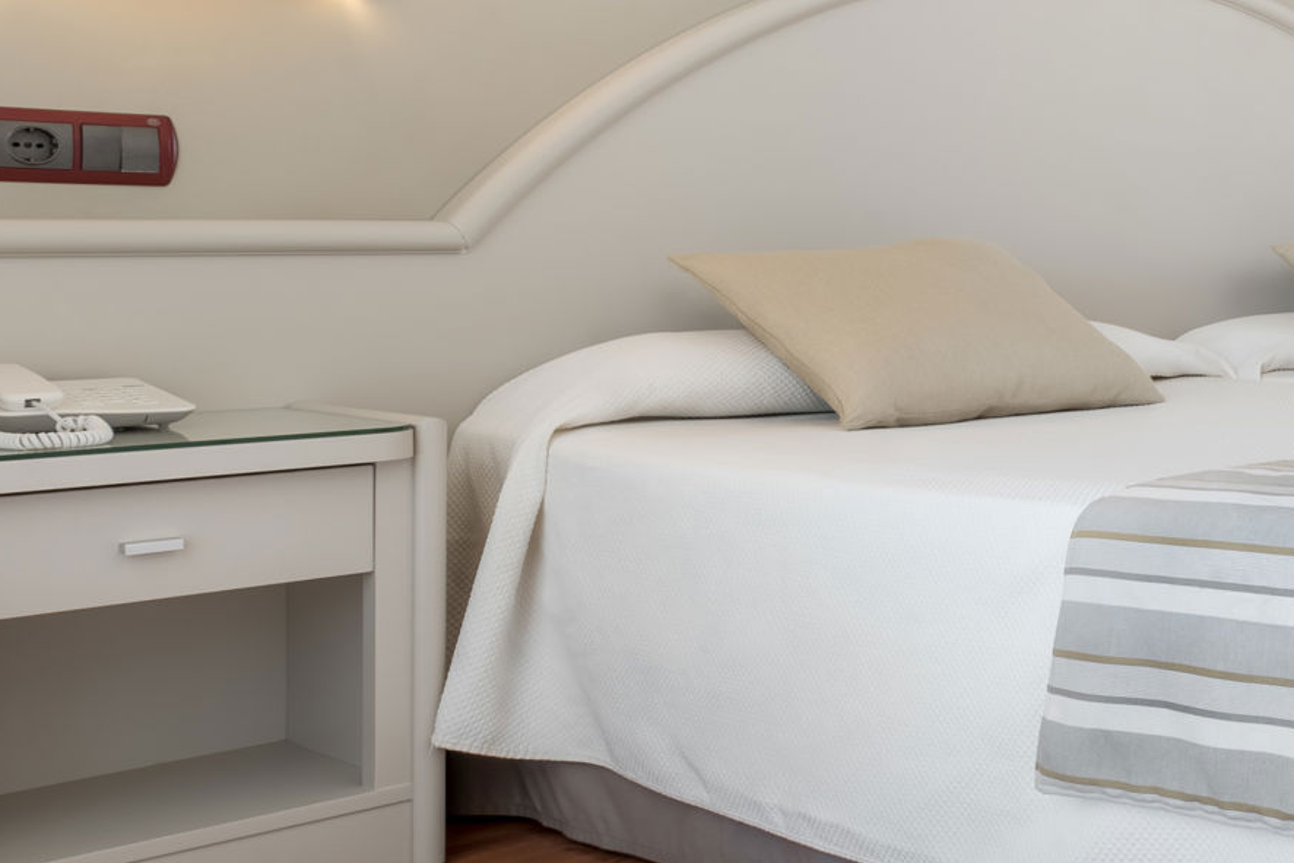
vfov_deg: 28.2
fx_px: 1690
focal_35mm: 47
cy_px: 211
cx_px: 1930
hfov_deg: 28.2
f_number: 11
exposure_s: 1/20
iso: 100
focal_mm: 14
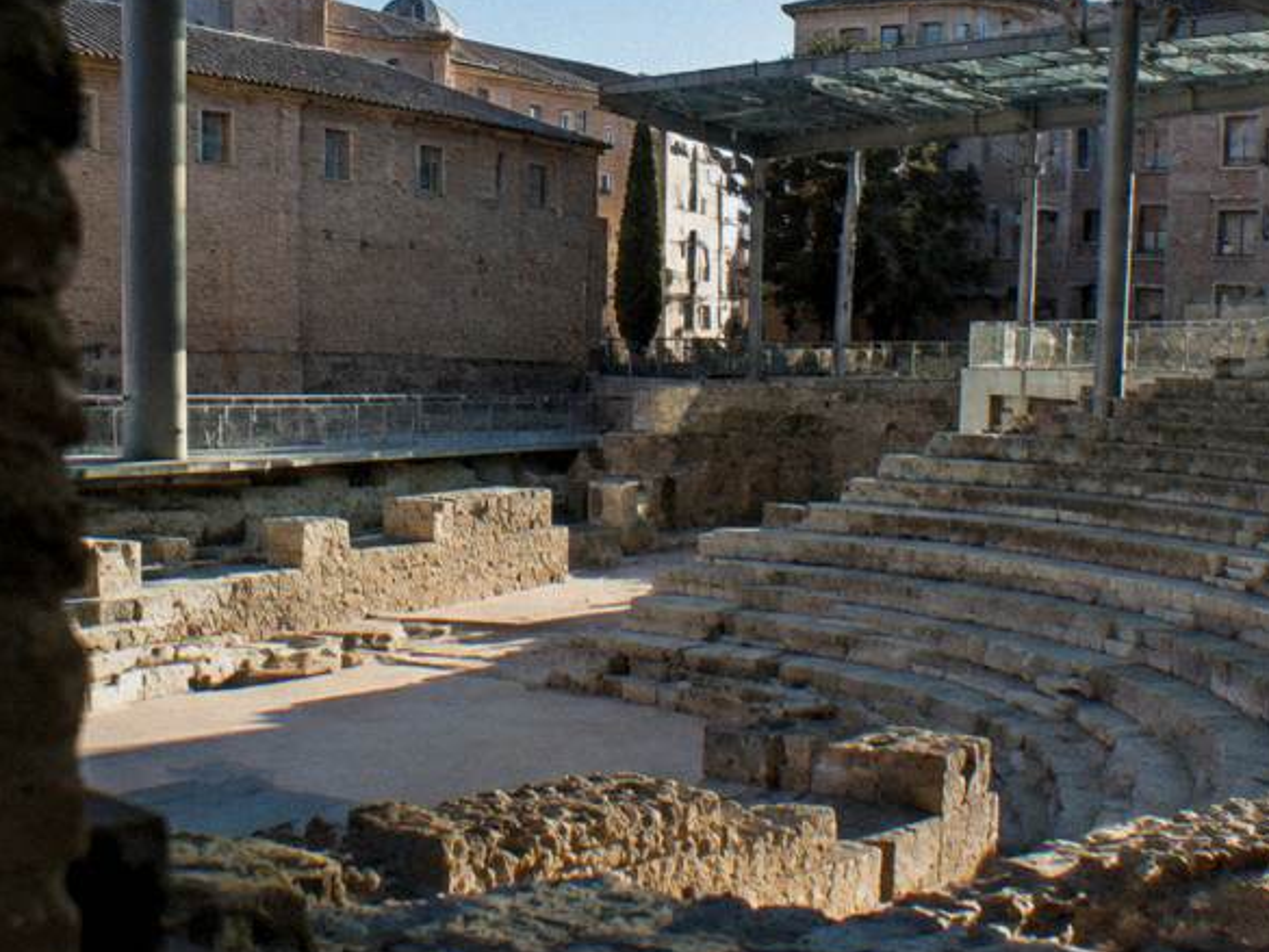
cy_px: 492
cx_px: 1002
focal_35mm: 69
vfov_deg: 21.3
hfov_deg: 27.6
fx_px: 2530
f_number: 6.3
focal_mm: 35
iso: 640
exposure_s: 1/500
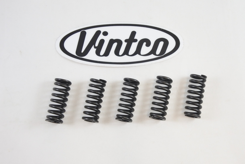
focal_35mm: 61
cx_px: 122
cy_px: 82
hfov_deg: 32.9
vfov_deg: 22.3
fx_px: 415
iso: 640
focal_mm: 22.7
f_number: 5
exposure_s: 1/125
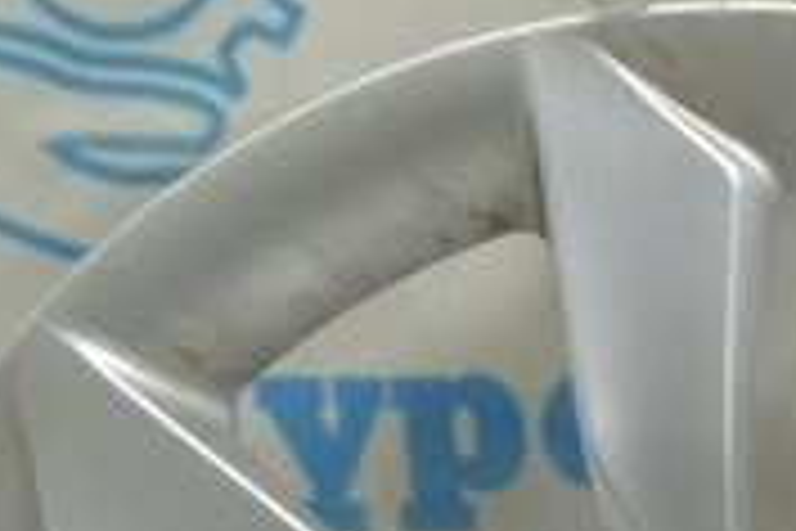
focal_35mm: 217
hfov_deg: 8.9
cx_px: 1691
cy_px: 943
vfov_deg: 6.2
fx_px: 4795
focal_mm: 25
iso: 400
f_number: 5.6
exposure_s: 1/20
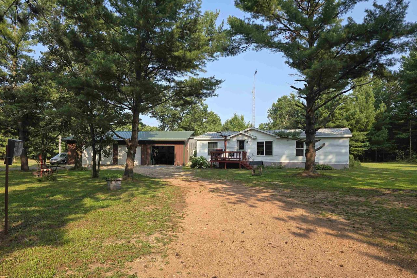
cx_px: 208
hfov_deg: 73.7
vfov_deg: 53.0
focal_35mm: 24
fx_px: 278
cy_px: 155
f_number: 1.7
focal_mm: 6.3
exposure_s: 1/333
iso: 12
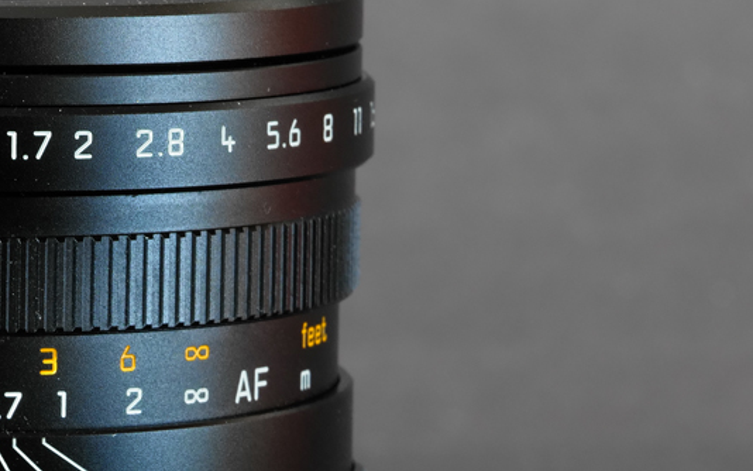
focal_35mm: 275
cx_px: 73
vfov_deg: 4.8
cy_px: 637
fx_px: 5645
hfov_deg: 7.6
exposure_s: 3
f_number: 18
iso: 800
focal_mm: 90
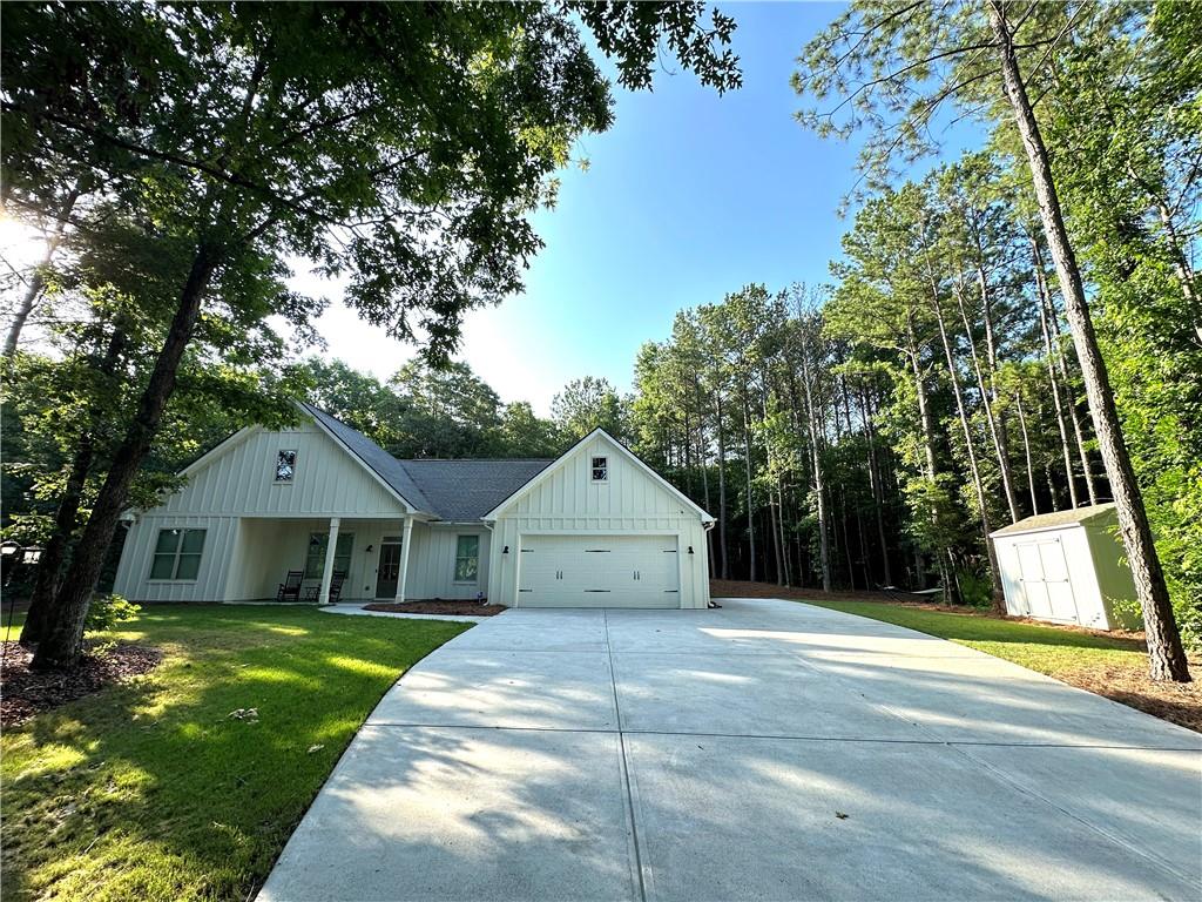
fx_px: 486
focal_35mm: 14
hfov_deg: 102.1
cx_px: 601
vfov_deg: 85.7
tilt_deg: +13.7
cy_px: 451
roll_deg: -1.0
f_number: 2.2
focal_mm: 2.22
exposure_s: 1/282
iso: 40
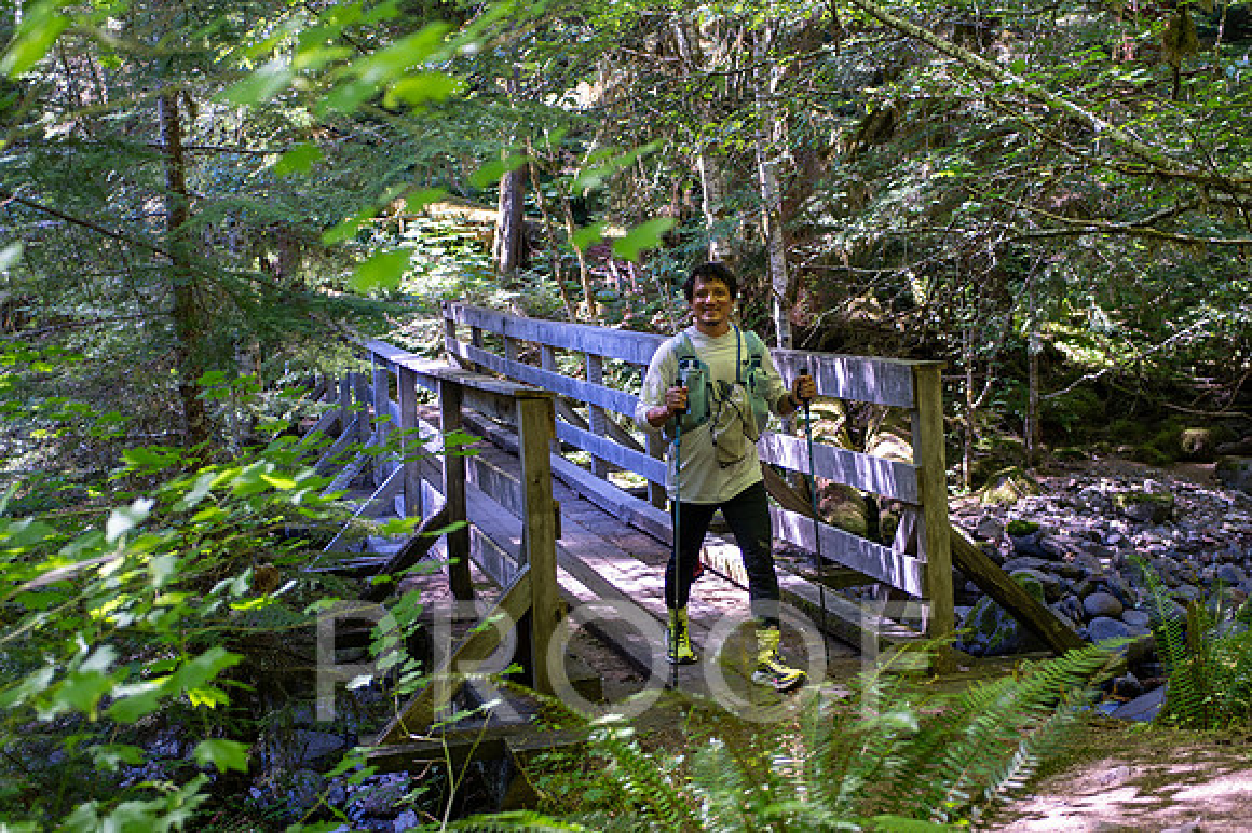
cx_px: 626
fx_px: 1773
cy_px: 416
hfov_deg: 38.9
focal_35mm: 51
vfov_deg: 26.5
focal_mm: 34
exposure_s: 1/640
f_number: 2.8
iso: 1250
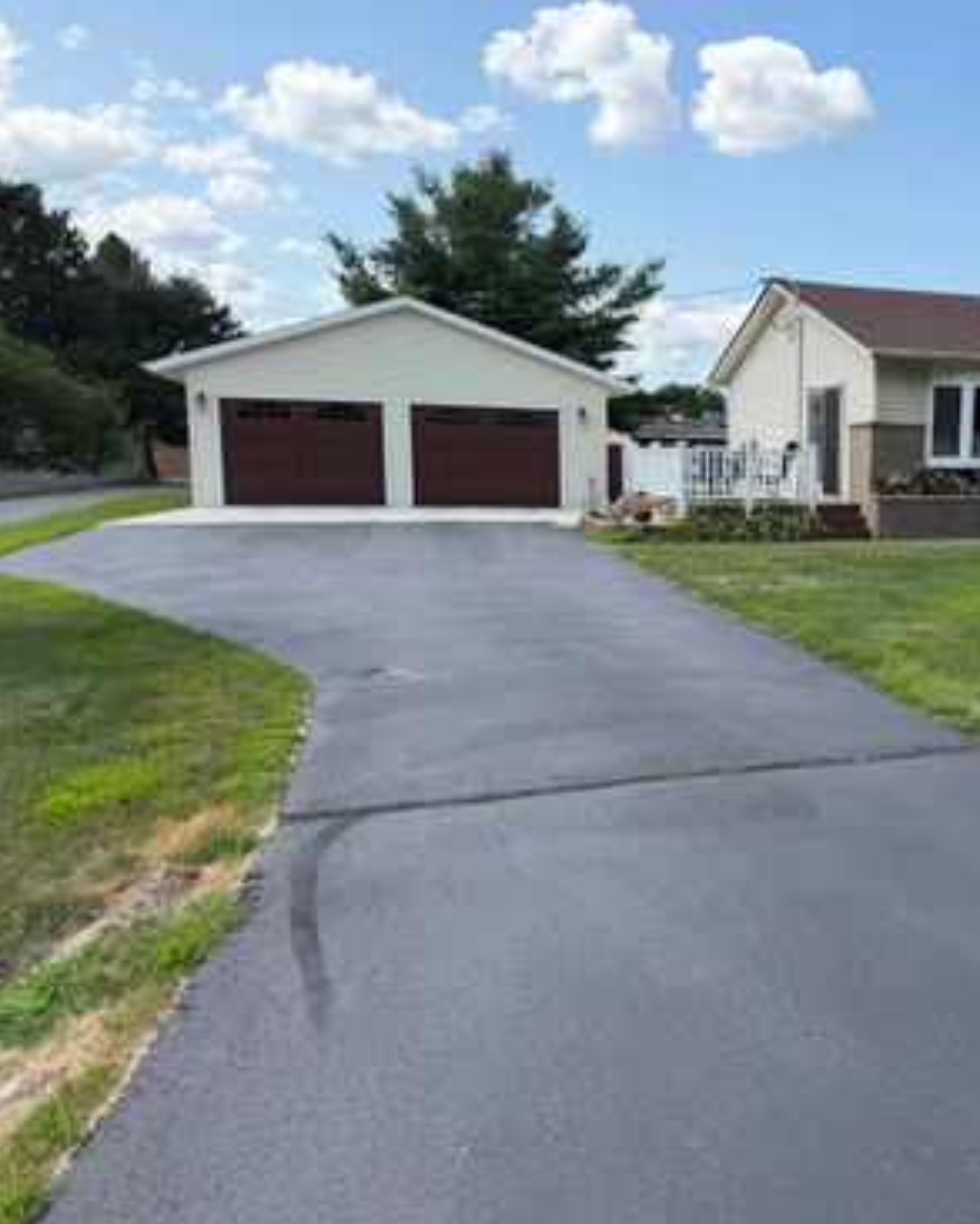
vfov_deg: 55.6
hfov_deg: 42.9
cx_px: 833
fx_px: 1160
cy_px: 624
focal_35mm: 32
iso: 100
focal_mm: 6.76
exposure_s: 1/3021
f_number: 1.78
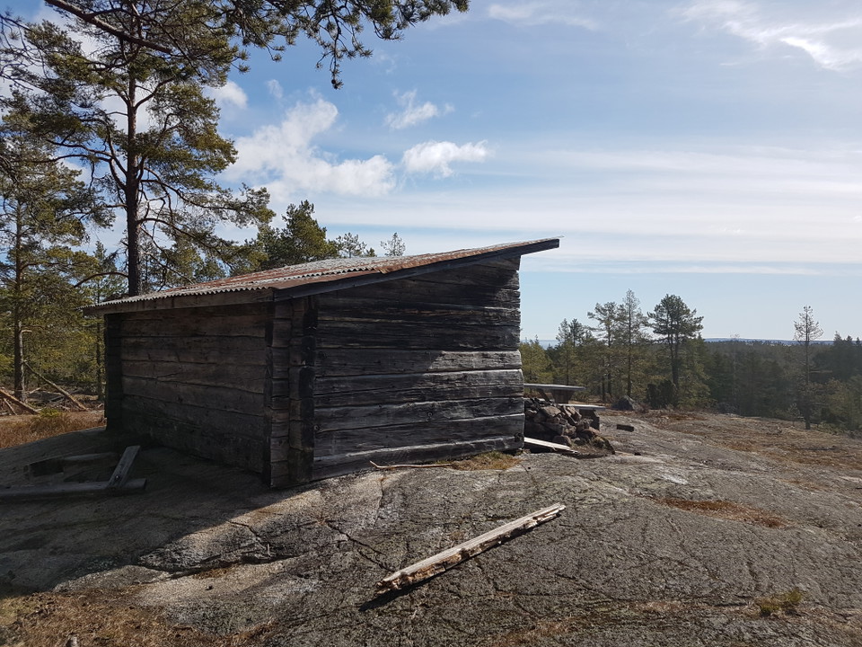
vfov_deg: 53.1
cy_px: 324
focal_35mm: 26
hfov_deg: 67.3
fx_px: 647
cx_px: 431
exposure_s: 1/3040
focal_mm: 4.2
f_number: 1.7
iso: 40
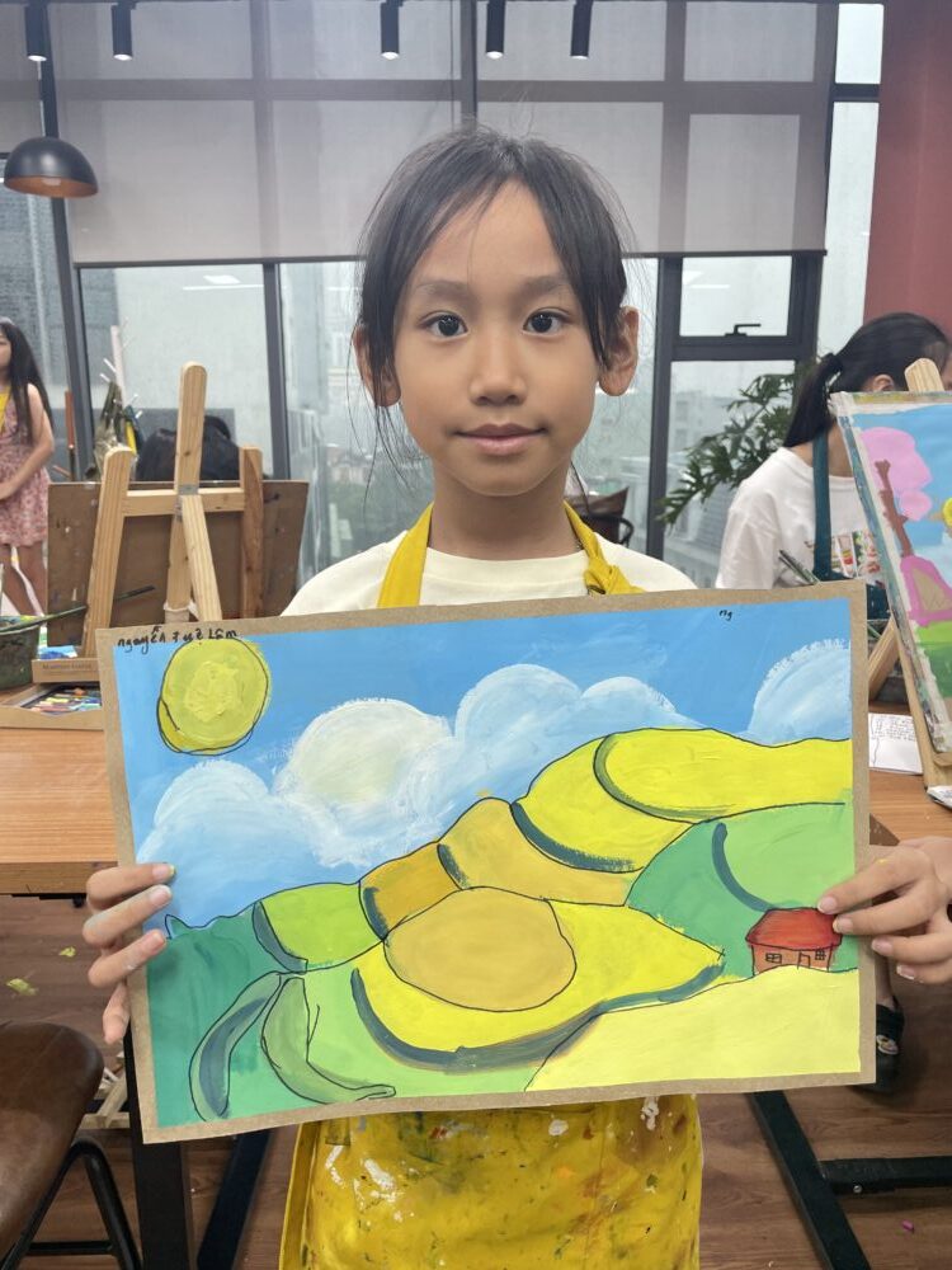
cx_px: 476
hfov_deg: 53.1
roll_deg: +0.6
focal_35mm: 26
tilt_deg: -11.8
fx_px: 953
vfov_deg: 67.3
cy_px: 635
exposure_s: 1/121
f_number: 1.6
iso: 100
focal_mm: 4.2
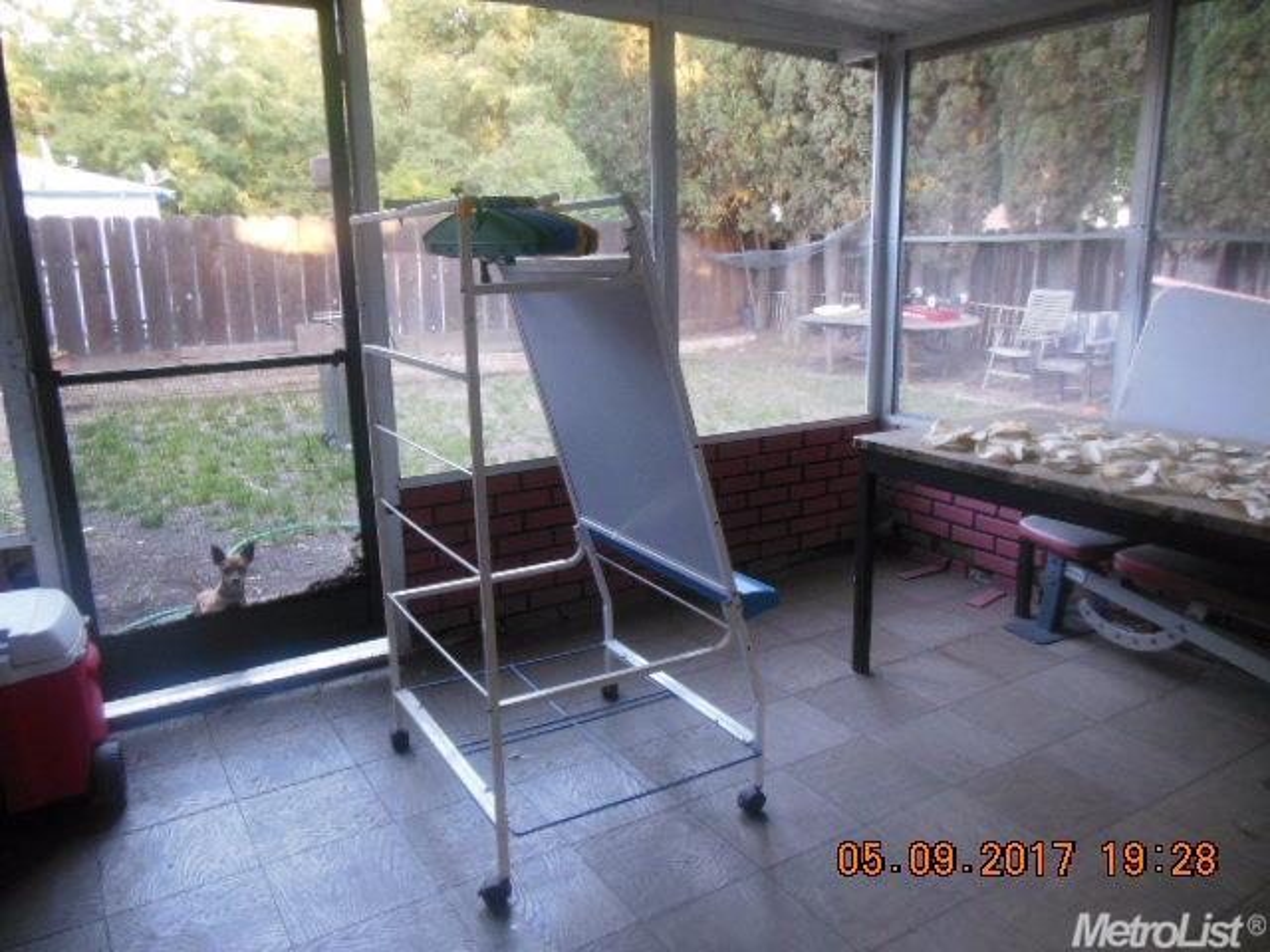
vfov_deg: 54.9
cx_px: 635
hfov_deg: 69.4
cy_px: 476
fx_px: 917
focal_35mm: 25
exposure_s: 1/25
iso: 400
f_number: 3.2
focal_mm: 4.5
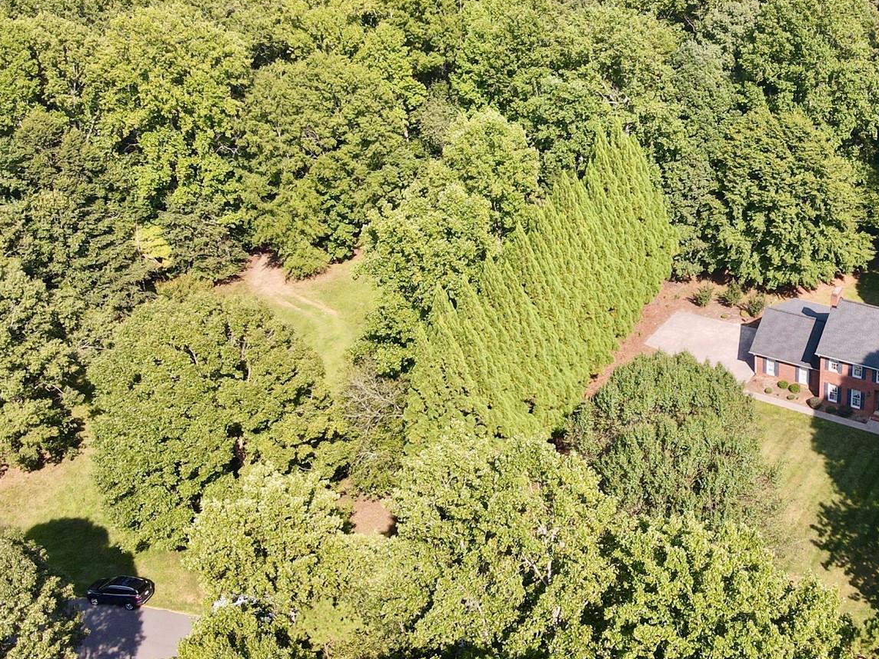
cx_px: 725
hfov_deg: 41.6
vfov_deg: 33.3
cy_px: 228
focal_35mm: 43
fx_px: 1092
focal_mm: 4.5
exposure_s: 1/320
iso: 100
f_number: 2.8
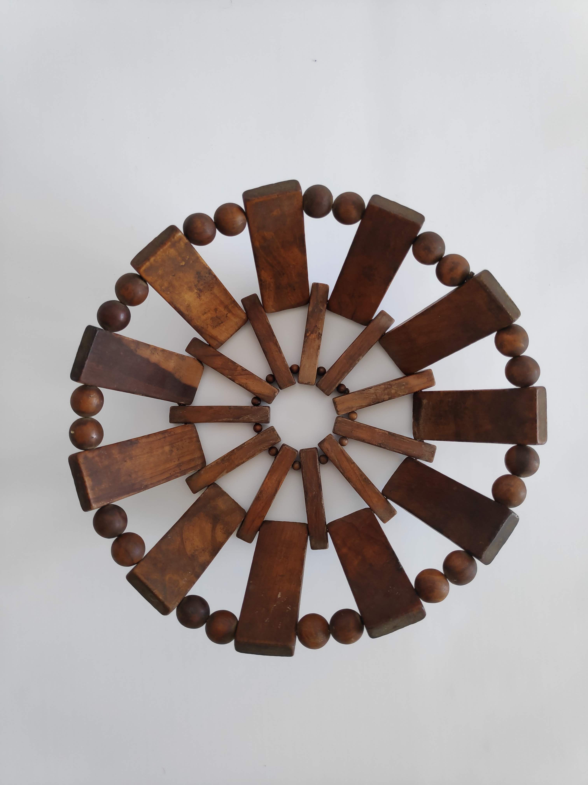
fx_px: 453
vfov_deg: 81.7
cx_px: 294
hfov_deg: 66.0
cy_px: 392
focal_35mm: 20
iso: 568
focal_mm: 3.94
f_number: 1.9
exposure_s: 1/100
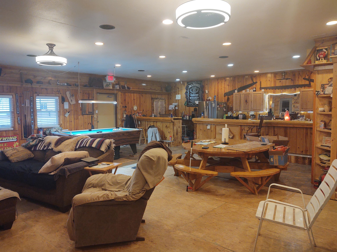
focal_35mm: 27
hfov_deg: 65.3
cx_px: 168
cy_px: 126
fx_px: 263
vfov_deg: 51.4
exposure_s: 1/40
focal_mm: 4.75
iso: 194
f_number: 1.7
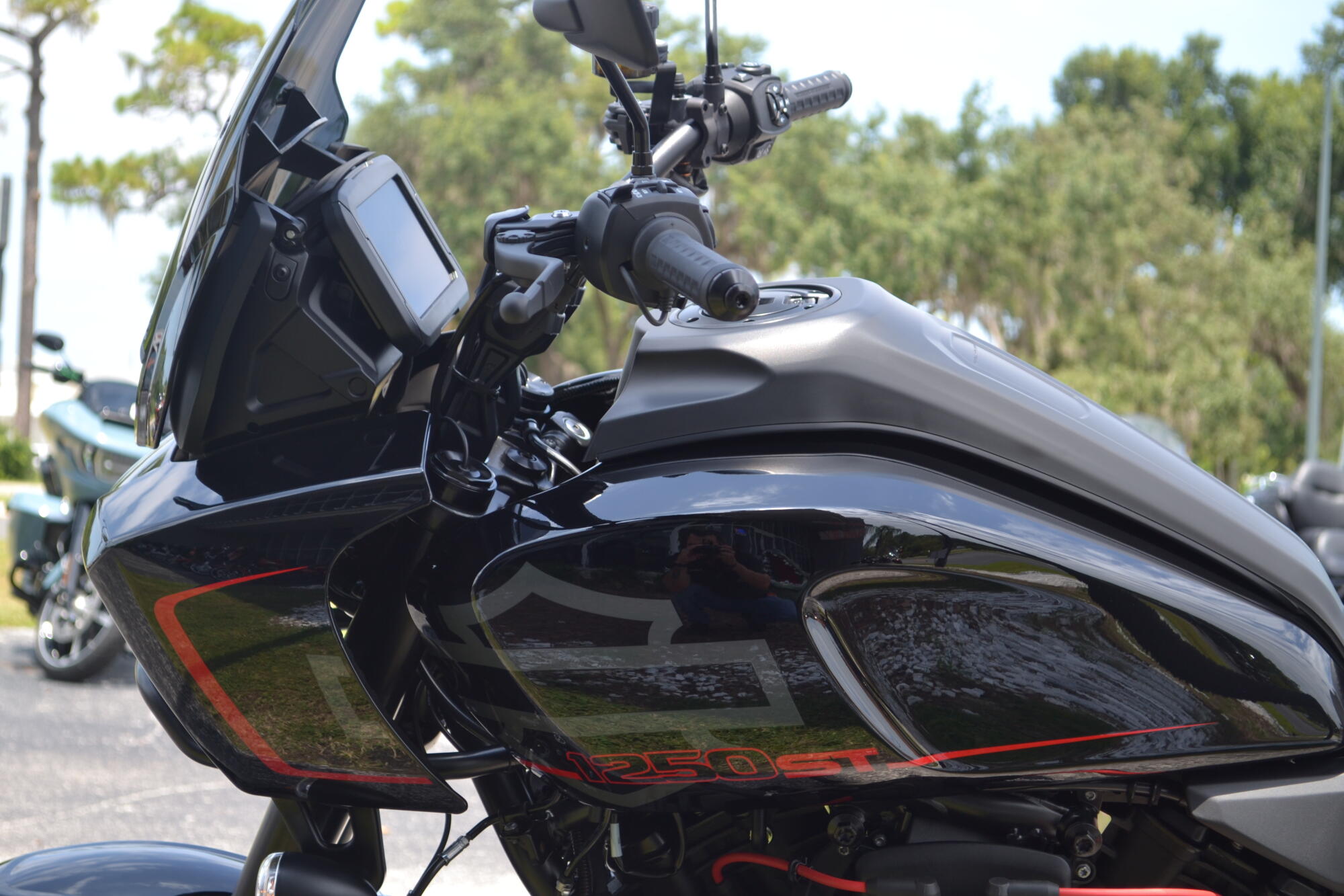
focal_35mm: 72
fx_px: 2688
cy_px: 448
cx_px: 672
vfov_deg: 18.9
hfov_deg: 28.1
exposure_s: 1/125
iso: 100
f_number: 5.3
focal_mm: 48
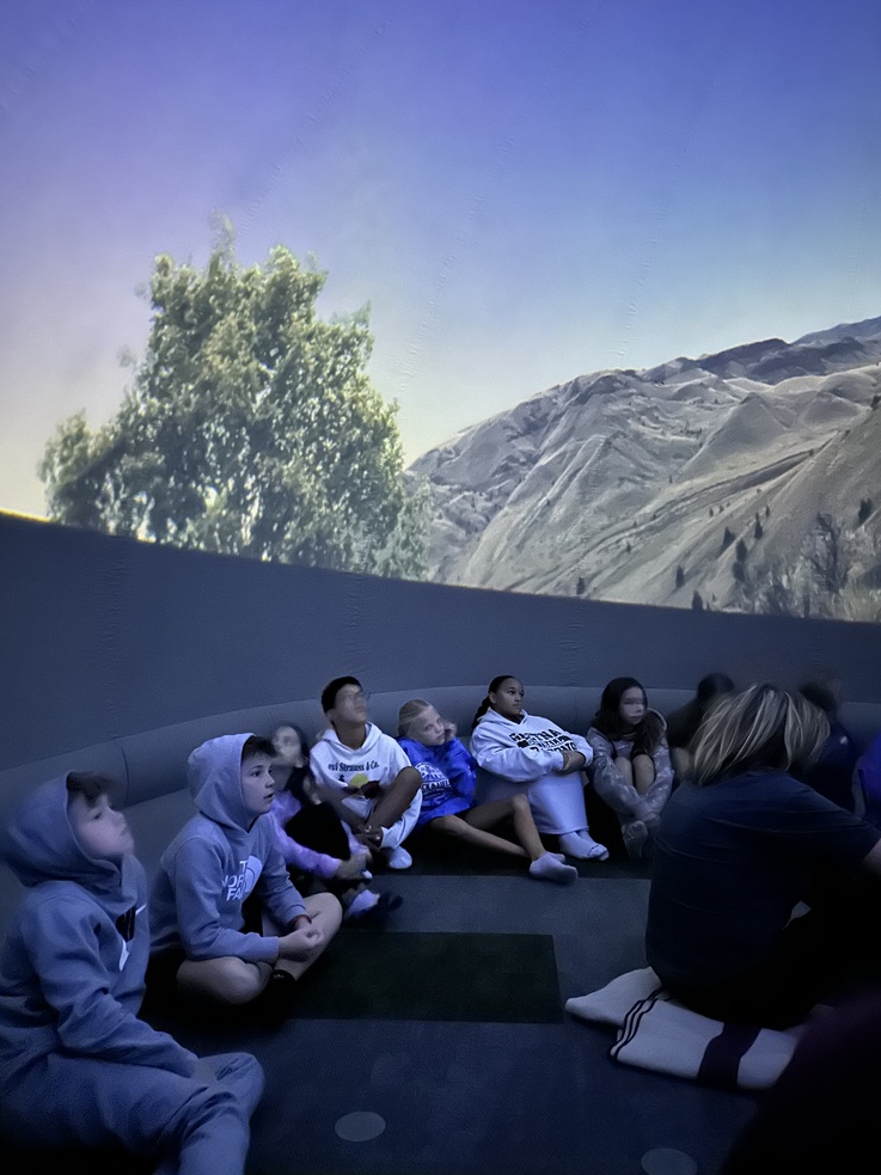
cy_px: 602
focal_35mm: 25
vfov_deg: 69.4
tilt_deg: +1.6
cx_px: 438
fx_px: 849
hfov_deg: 54.9
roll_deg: -0.4
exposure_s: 1/9
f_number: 1.78
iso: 10000
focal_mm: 6.86
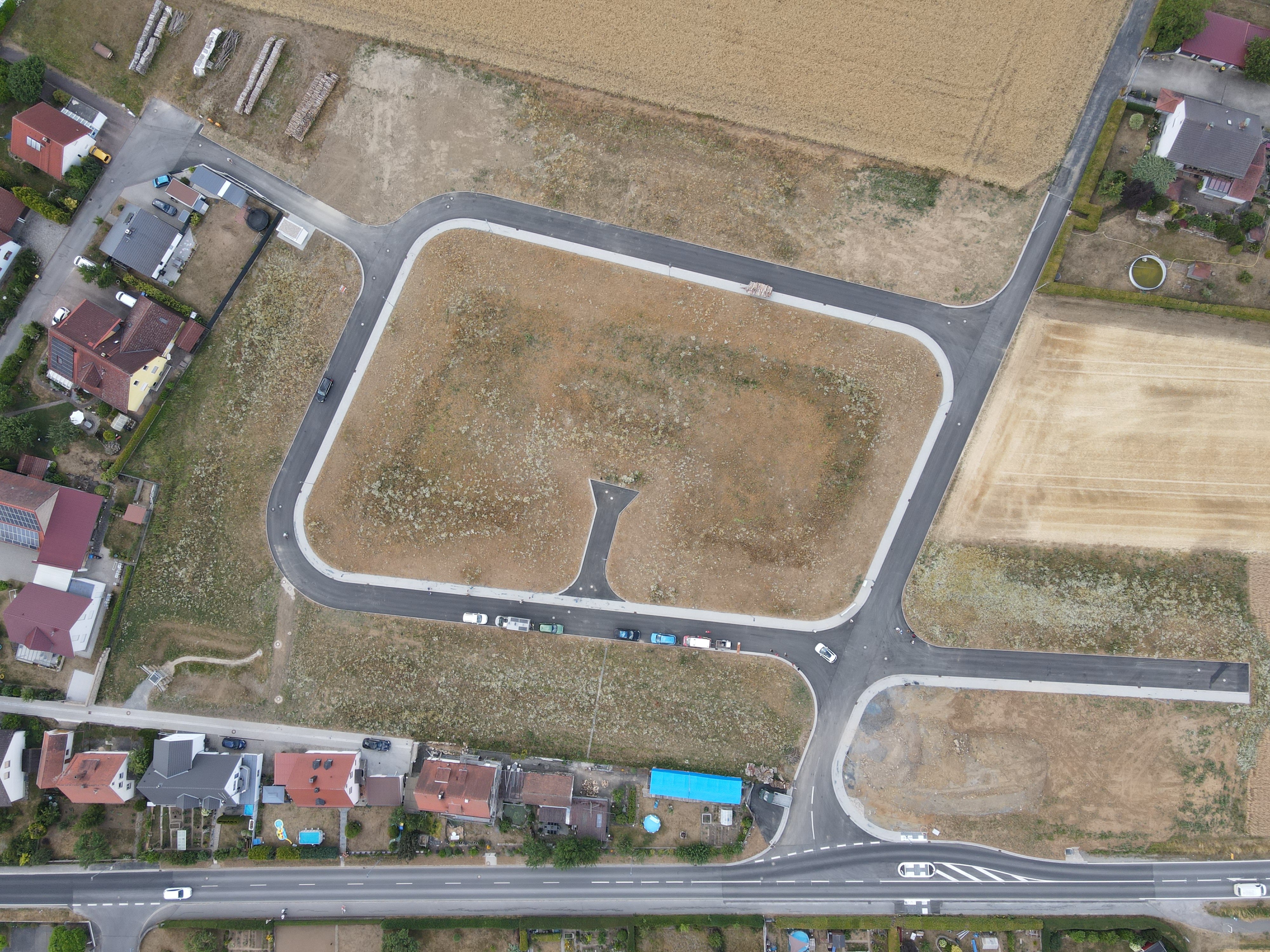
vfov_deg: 56.8
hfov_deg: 71.6
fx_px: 881
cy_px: 476
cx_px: 635
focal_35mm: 24
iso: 100
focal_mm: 4.5
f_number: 2.8
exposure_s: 1/160
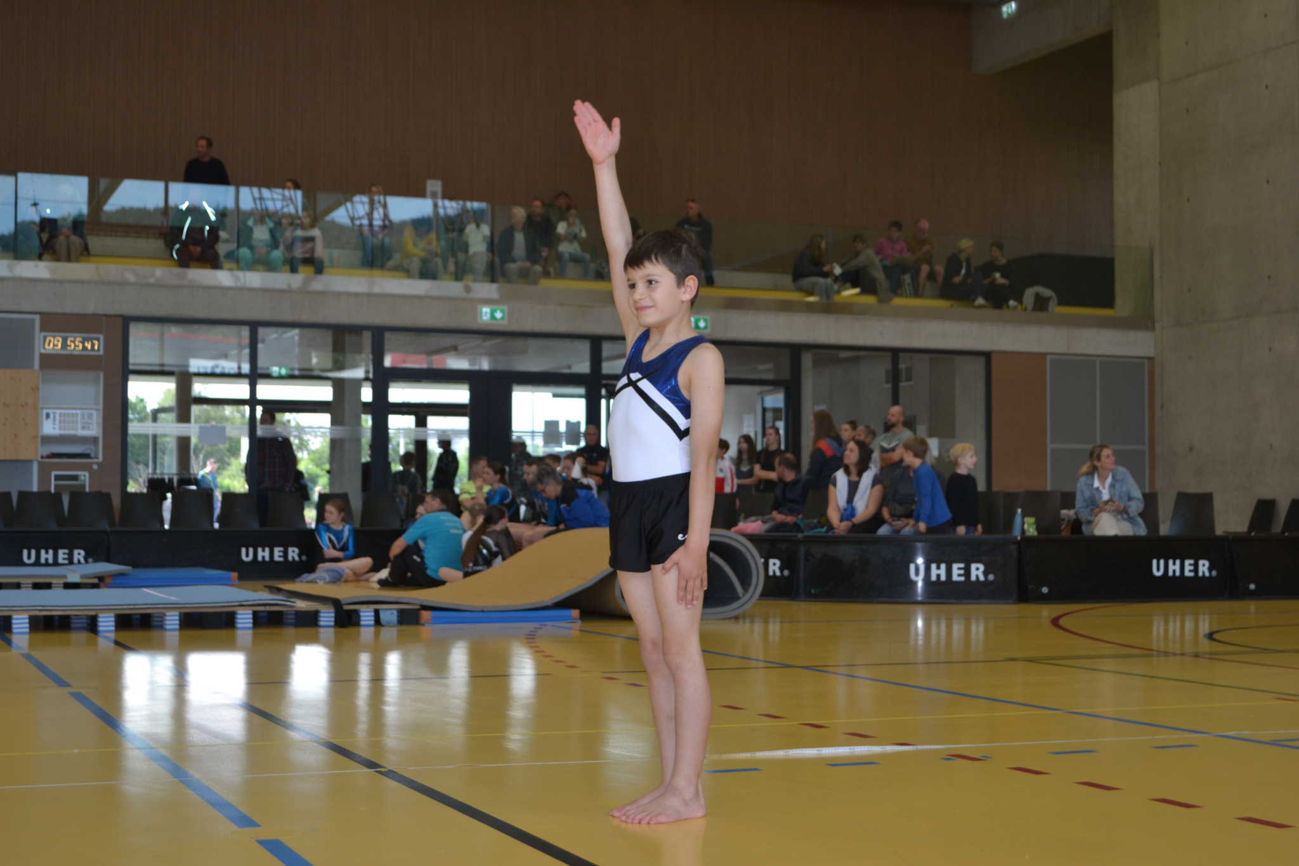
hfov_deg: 37.9
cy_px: 433
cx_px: 650
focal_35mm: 52
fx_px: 1894
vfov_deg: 25.7
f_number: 5
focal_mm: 35
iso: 250
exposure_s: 1/125
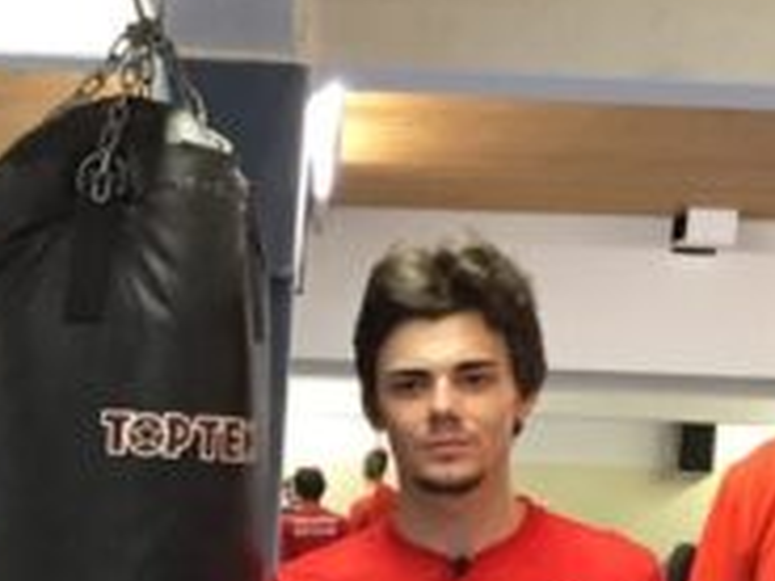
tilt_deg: -10.9
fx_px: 2709
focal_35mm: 121
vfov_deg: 11.5
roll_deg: -3.4
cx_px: 76
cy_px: 985
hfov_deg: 16.1
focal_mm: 4.15
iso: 200
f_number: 2.2
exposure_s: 1/33
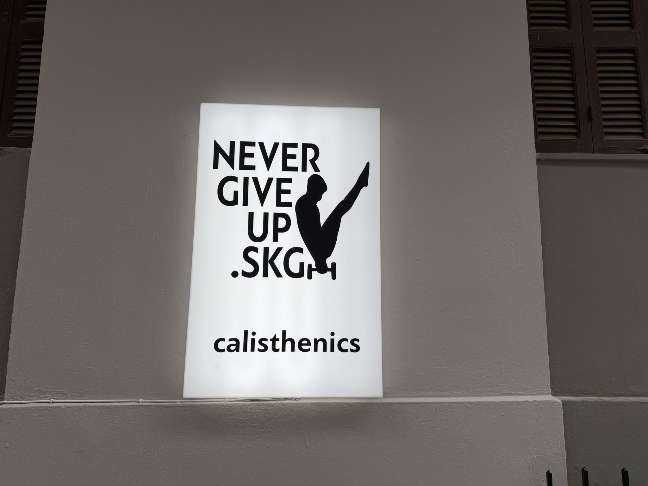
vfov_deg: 56.8
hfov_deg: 71.6
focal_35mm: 24
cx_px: 324
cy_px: 243
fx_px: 449
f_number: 1.78
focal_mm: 6.76
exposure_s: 1/858
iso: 80
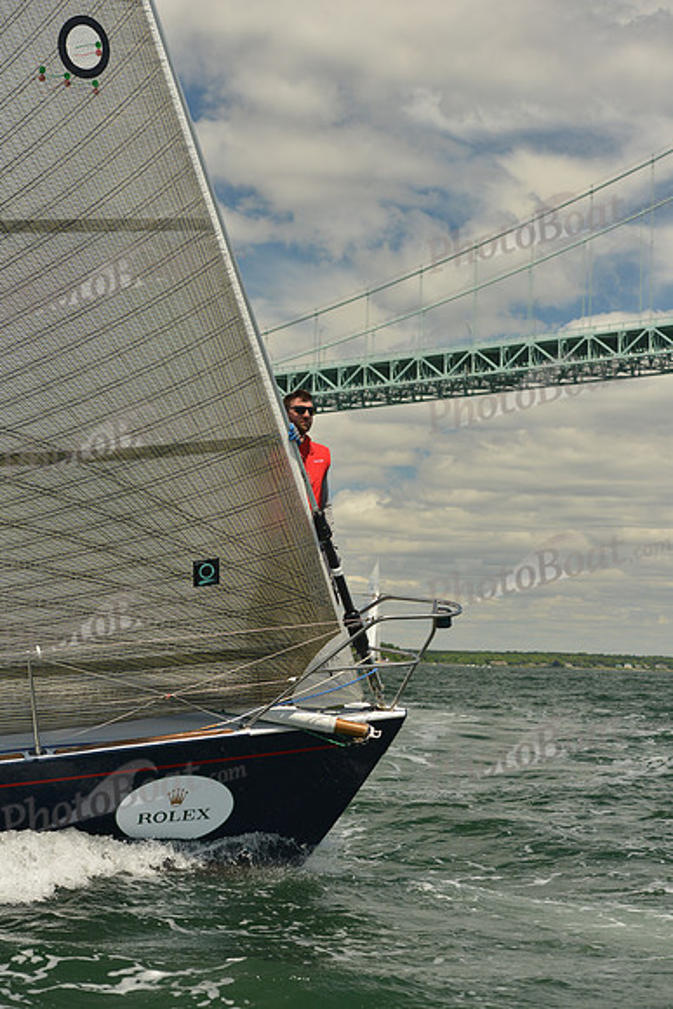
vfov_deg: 28.8
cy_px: 504
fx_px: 1962
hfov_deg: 19.5
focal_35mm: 70
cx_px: 336
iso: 400
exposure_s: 1/1000
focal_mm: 70
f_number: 5.6
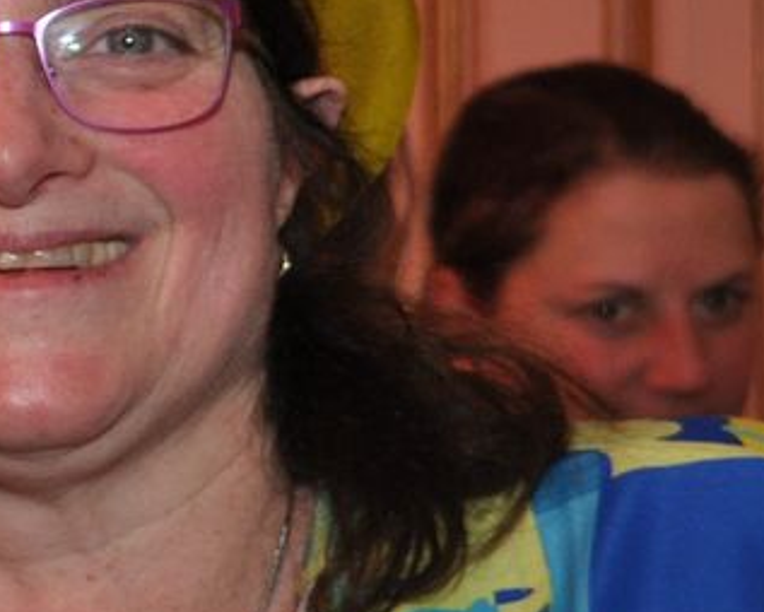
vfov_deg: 6.8
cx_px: -762
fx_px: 5136
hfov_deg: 8.1
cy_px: 205
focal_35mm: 227
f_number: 4.8
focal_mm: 40
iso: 800
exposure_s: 1/60
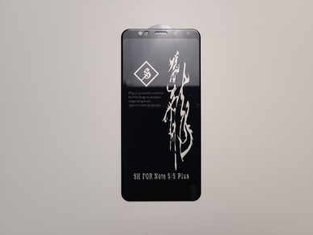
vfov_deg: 51.4
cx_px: 161
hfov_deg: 65.3
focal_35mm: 27
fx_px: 244
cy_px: 114
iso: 80
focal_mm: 5.4
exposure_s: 1/100
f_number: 1.8
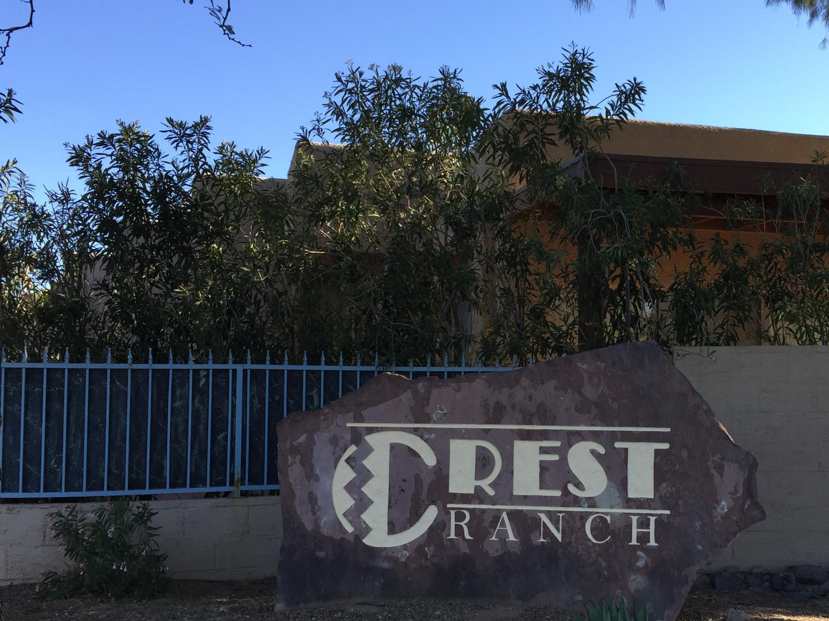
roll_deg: -0.8
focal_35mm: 43
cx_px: 577
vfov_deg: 33.5
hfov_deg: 43.0
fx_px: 1030
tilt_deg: +3.7
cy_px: 361
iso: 32
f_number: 2.2
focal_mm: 4.15
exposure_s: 1/581
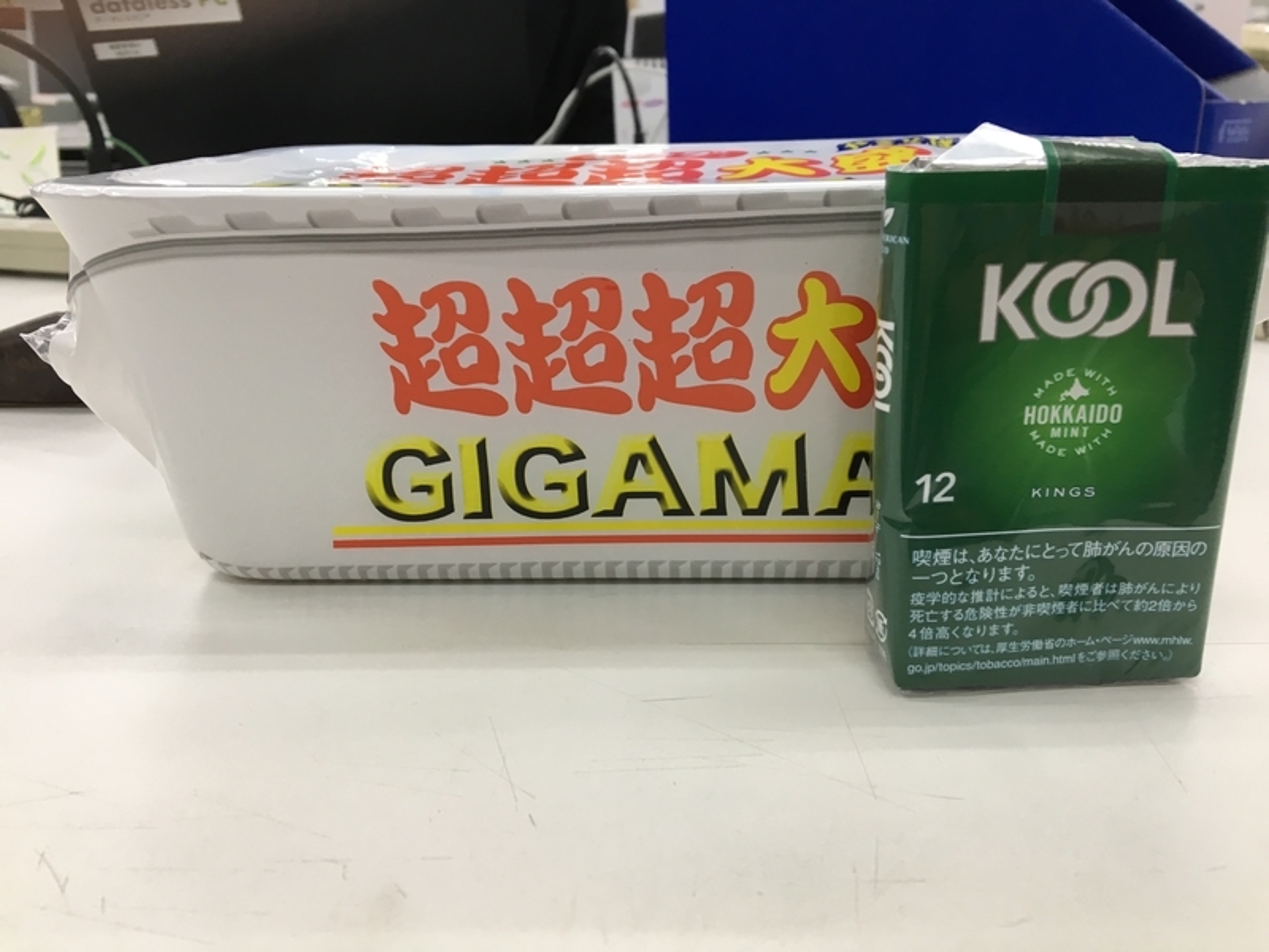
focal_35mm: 29
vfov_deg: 48.2
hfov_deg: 61.7
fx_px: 1063
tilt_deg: -18.5
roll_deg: +0.7
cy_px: 476
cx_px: 634
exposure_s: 1/33
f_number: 2.2
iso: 32
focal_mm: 4.15
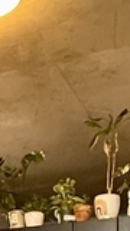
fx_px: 631
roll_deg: +0.5
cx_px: -12
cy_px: 440
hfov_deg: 11.6
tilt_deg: -5.9
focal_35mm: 103
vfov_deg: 16.6
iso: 640
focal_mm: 2.22
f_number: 2.2
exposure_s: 1/60
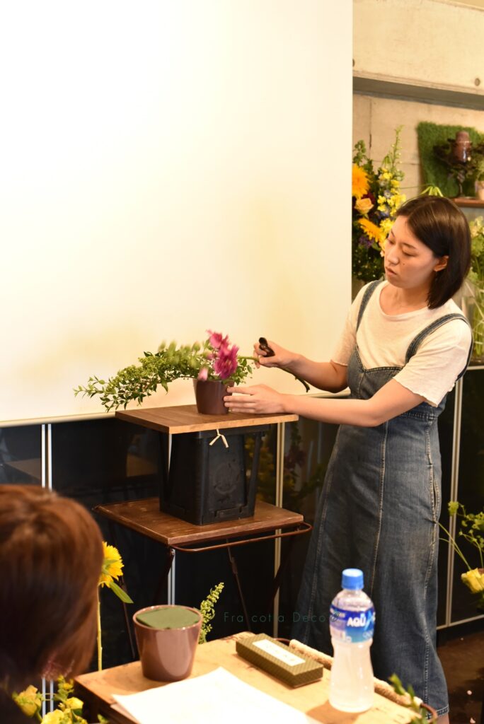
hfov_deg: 27.0
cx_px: 242
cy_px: 362
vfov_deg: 39.6
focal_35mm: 50
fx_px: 1007
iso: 4000
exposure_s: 1/60
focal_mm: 50
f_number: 4
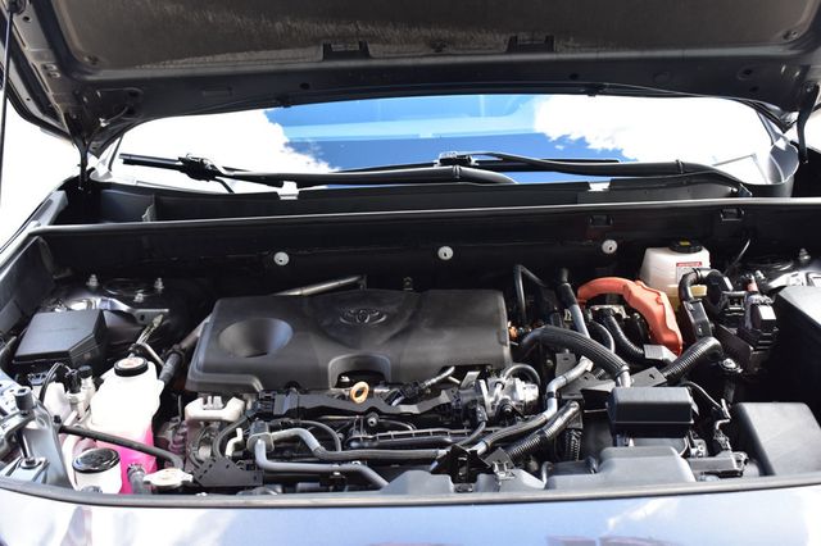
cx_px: 410
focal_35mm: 40
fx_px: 923
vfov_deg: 33.0
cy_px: 273
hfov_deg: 47.9
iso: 400
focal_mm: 27
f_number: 7.1
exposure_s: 1/40
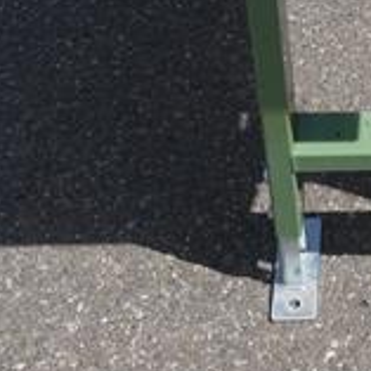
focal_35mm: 115
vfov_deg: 14.3
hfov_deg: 14.4
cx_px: 509
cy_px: -163
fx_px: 1394
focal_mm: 16
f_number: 8
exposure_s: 1/400
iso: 100
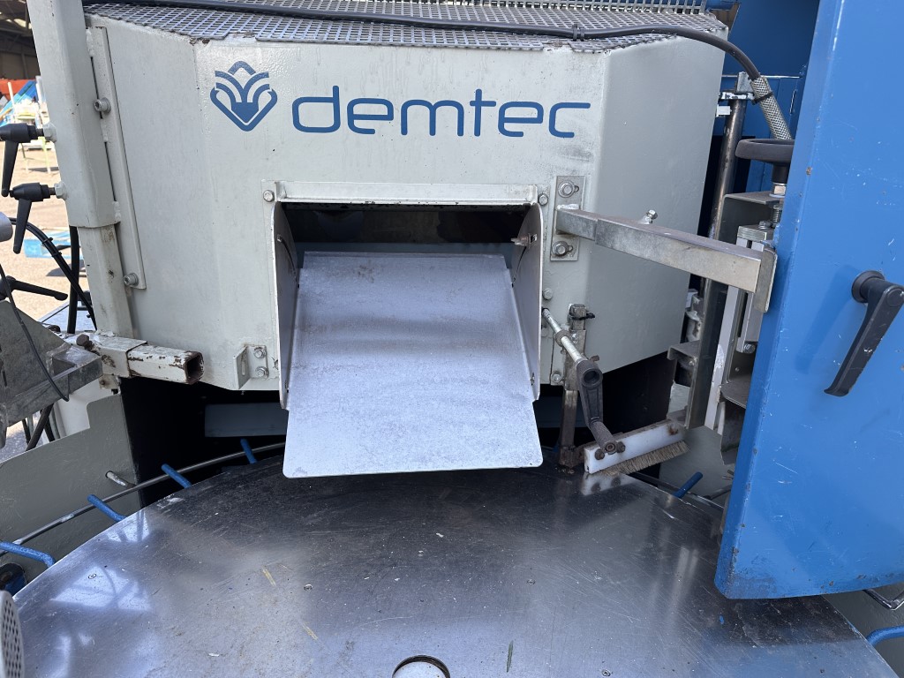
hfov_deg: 71.6
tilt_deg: -20.4
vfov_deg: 56.8
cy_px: 339
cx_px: 452
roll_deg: +0.2
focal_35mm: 24
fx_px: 627
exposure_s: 1/619
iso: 80
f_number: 1.78
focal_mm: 6.86
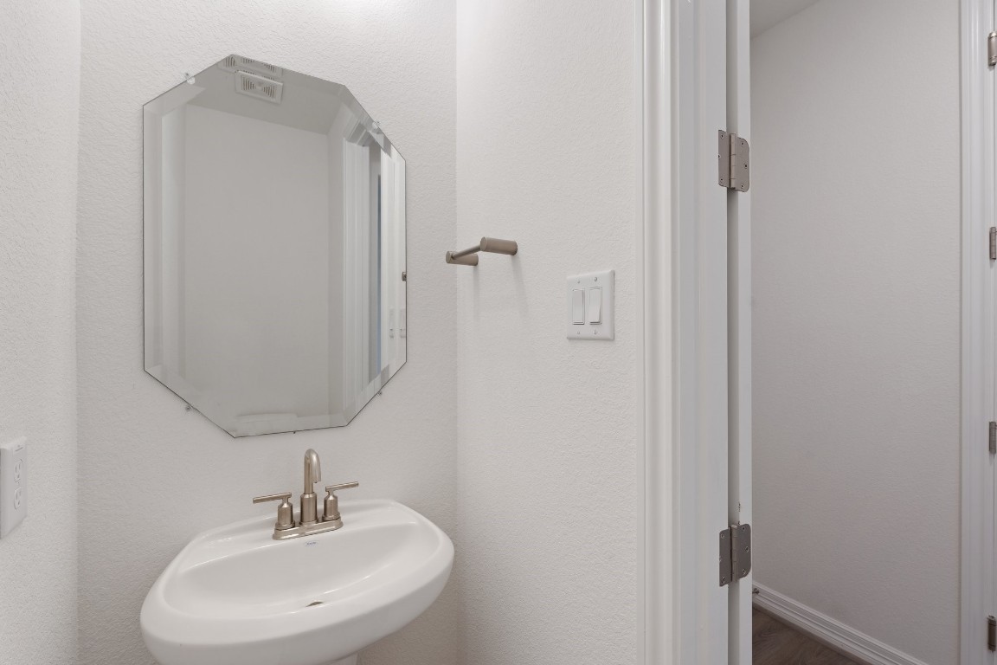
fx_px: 457
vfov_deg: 72.1
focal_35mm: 16
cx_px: 498
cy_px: 332
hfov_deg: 95.0
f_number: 9
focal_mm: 16.5
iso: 320
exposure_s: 1/2.5
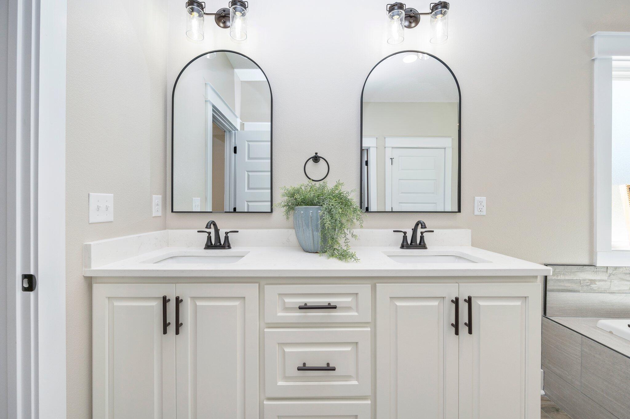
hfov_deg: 104.3
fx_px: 245
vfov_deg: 81.1
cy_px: 210
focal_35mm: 14
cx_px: 315
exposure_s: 1/60
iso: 320
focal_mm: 14
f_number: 9
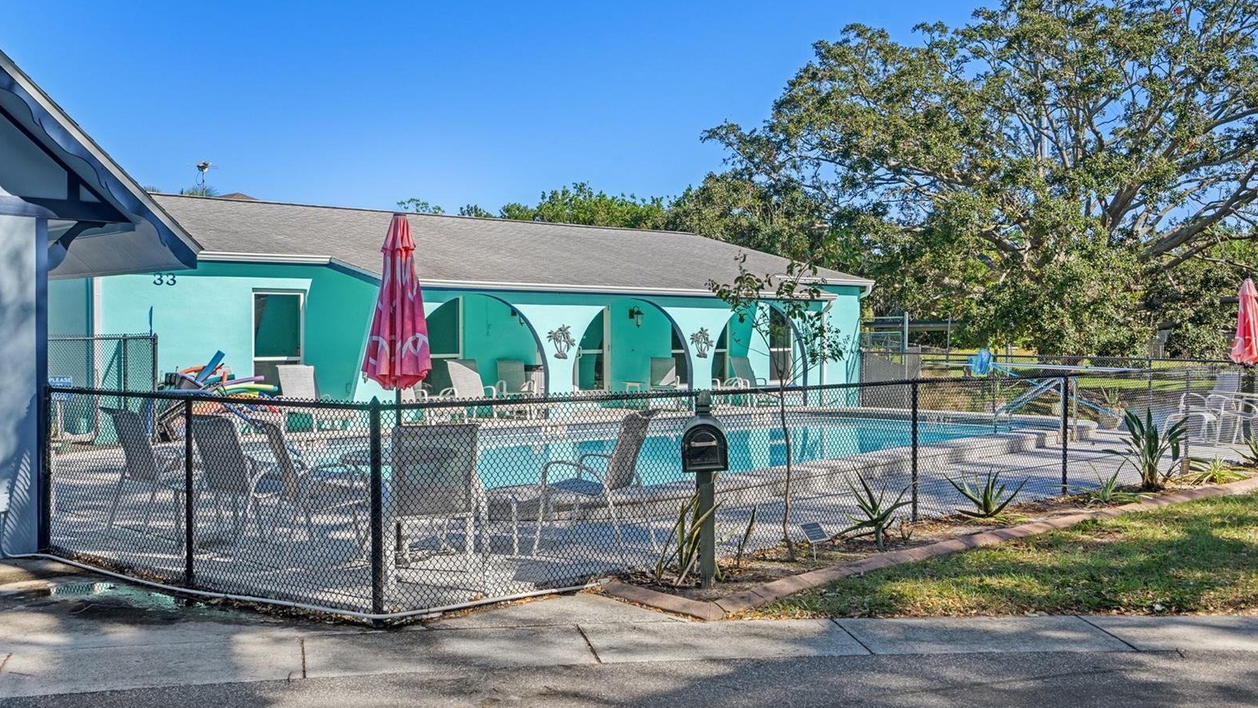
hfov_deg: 54.0
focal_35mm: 37
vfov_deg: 32.0
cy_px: 371
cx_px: 625
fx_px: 1234
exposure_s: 1/50
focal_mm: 35
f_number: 8
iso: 320
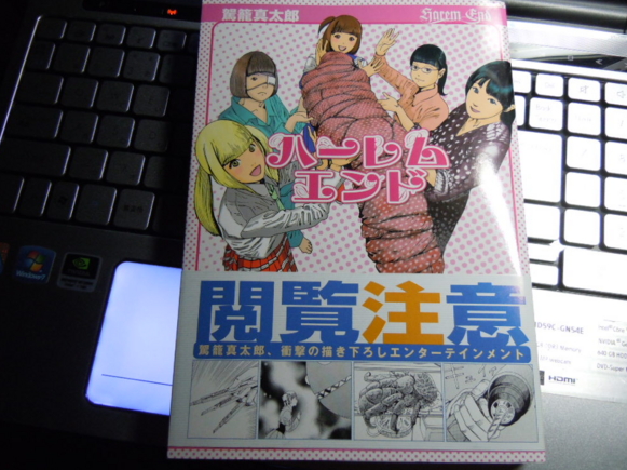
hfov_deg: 58.4
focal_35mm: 31
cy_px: 230
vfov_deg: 45.4
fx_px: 561
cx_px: 319
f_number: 3.5
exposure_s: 1/60
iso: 400
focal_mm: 5.4
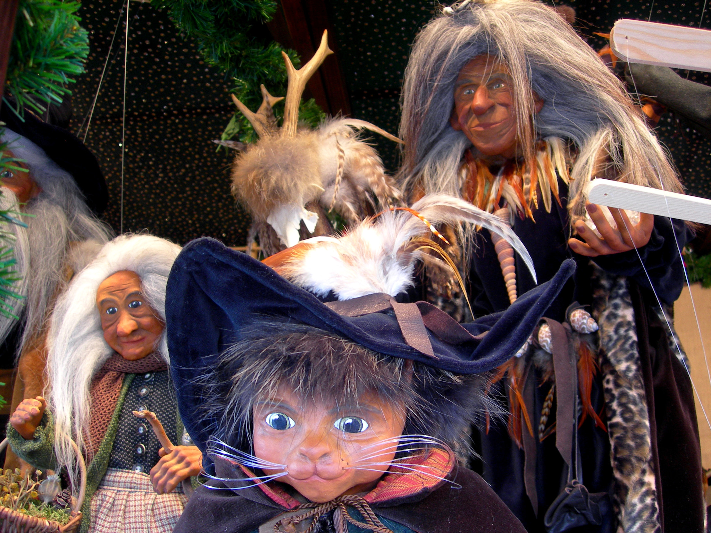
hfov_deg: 49.0
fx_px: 781
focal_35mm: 38
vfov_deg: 37.7
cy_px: 266
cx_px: 356
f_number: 2.8
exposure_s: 1/7.4
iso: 50
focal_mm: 7.8
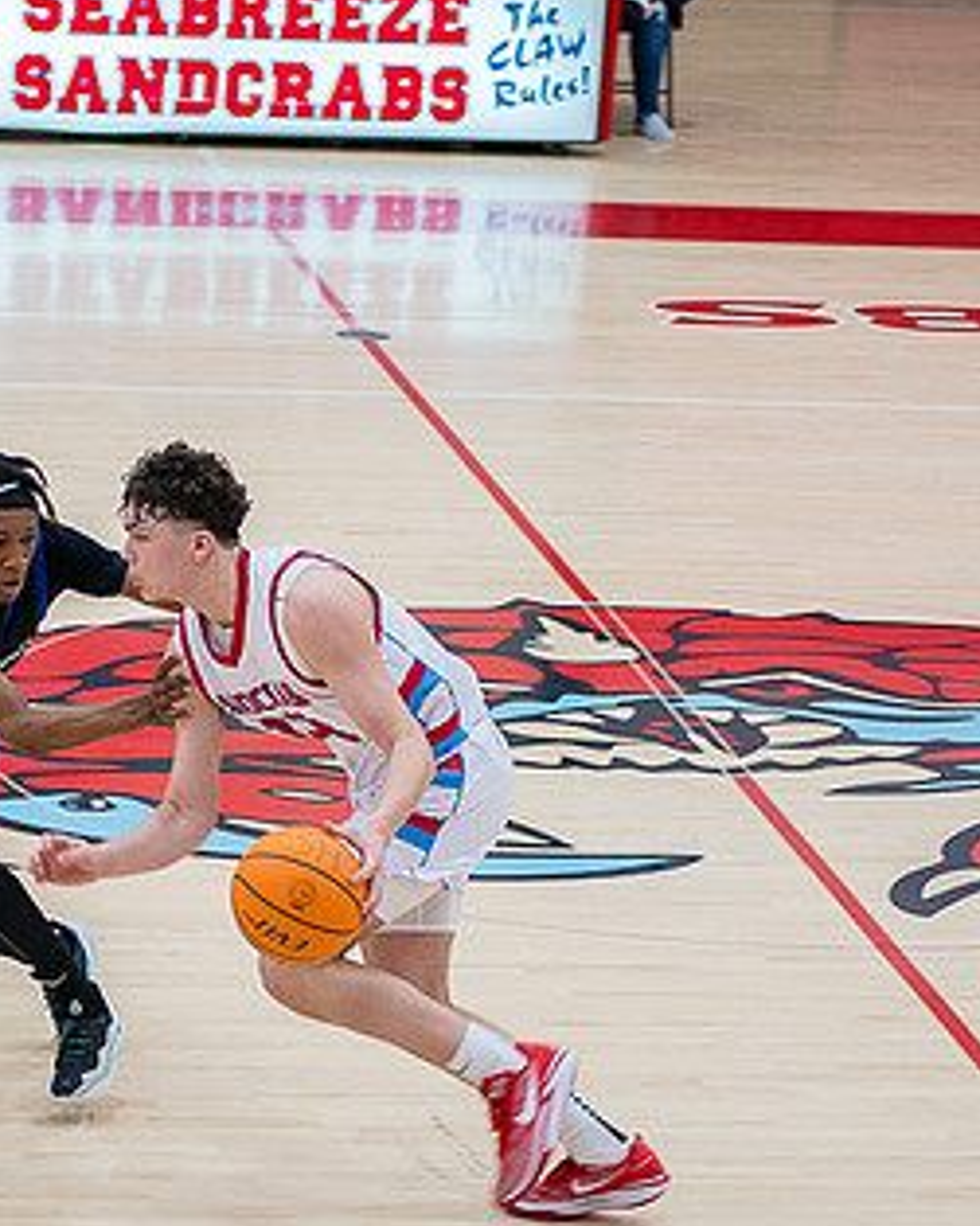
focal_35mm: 177
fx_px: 6420
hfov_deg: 8.7
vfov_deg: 10.9
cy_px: 707
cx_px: 242
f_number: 4.8
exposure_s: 1/320
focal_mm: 102
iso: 1250
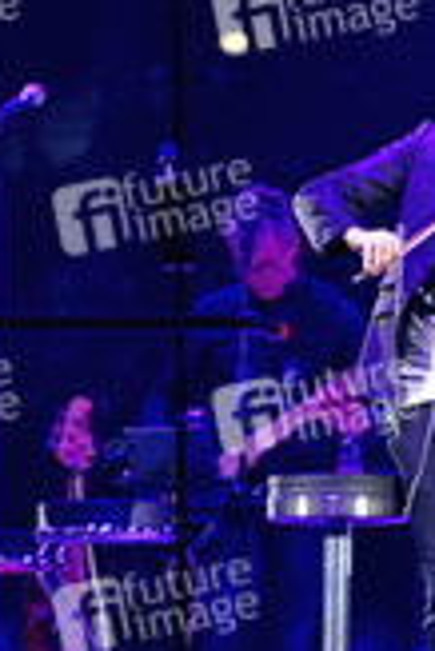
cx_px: 609
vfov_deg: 5.1
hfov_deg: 3.4
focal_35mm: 400
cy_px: 308
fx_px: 7234
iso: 1600
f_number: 2.8
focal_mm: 145
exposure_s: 1/160
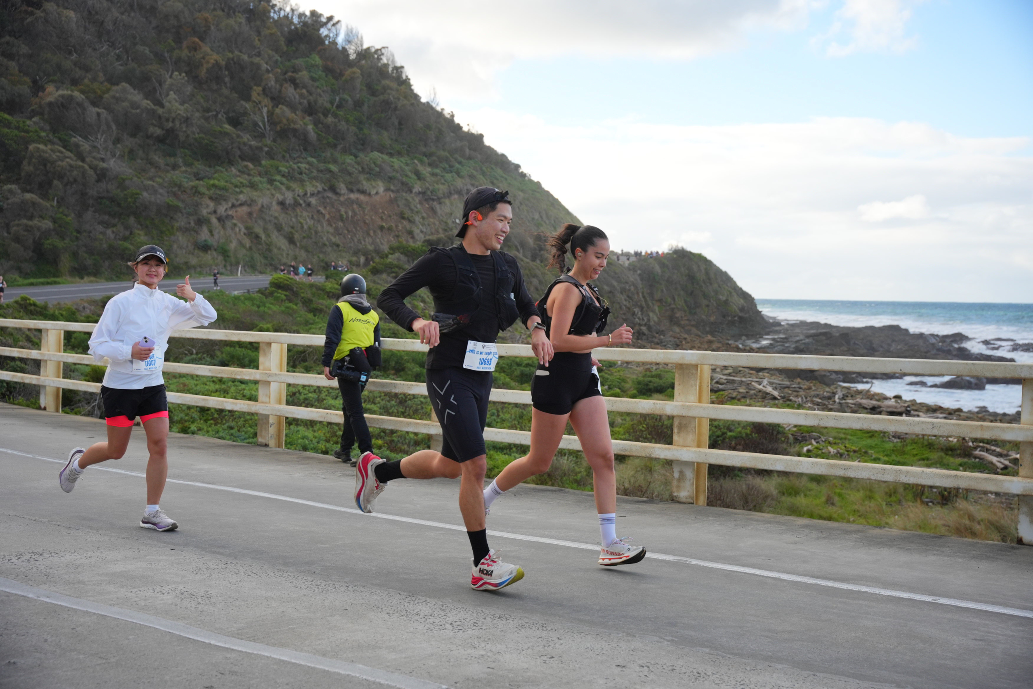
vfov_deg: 31.8
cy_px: 344
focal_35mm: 42
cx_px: 516
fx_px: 1208
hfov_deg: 46.3
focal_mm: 42.1
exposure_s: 1/1600
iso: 400
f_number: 4
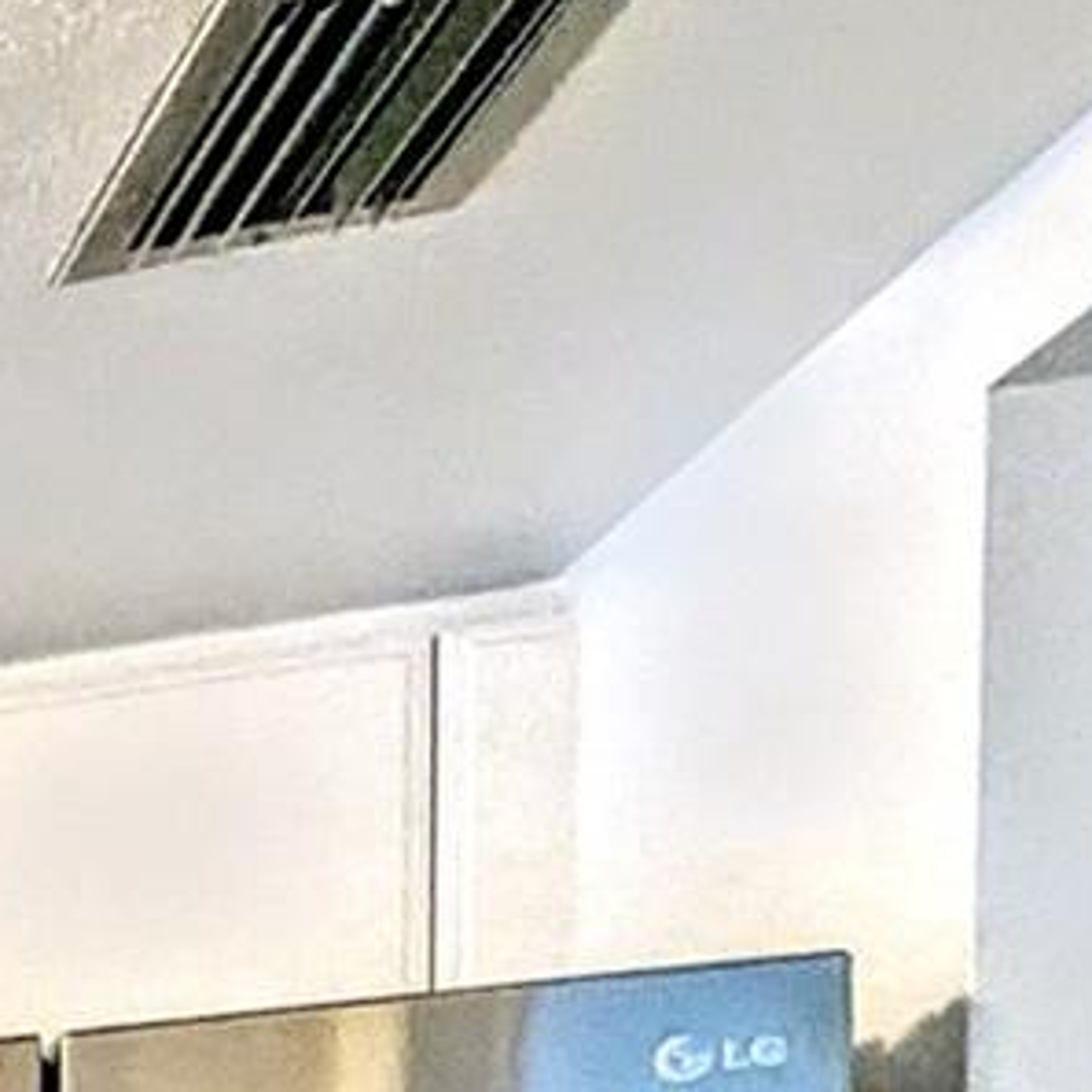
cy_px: 1949
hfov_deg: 13.2
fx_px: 2712
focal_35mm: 76
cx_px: -1813
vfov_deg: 18.2
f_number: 2.2
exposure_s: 1/120
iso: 188
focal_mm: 2.35
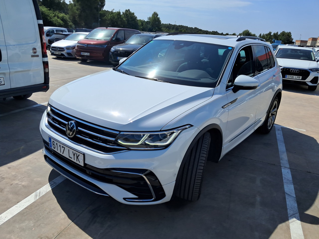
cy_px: 120
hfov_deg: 65.3
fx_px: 249
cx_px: 160
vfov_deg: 51.4
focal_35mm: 27
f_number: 1.8
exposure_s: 1/1319
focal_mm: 4
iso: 50
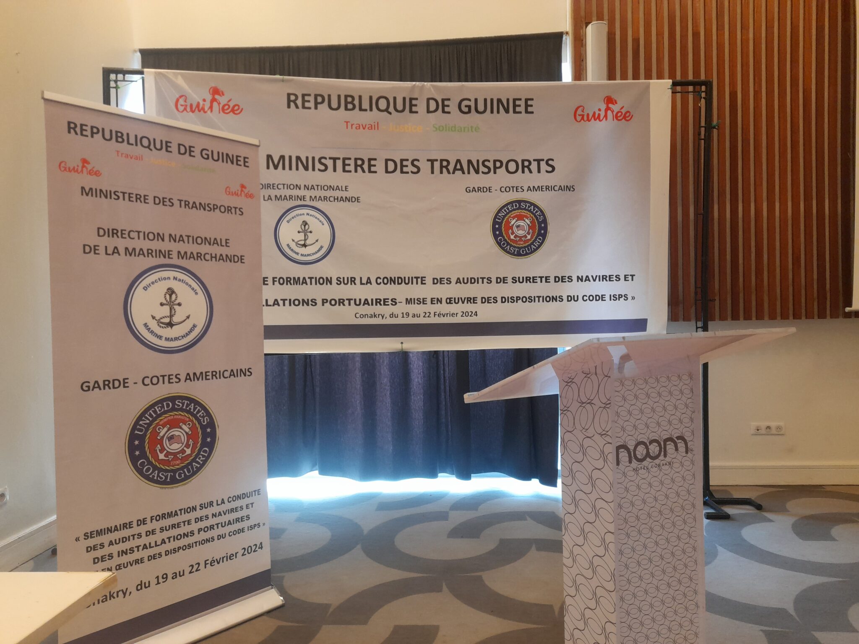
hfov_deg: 69.4
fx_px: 620
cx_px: 430
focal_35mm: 25
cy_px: 322
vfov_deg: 54.9
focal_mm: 4.6
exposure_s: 1/50
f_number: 2
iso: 200
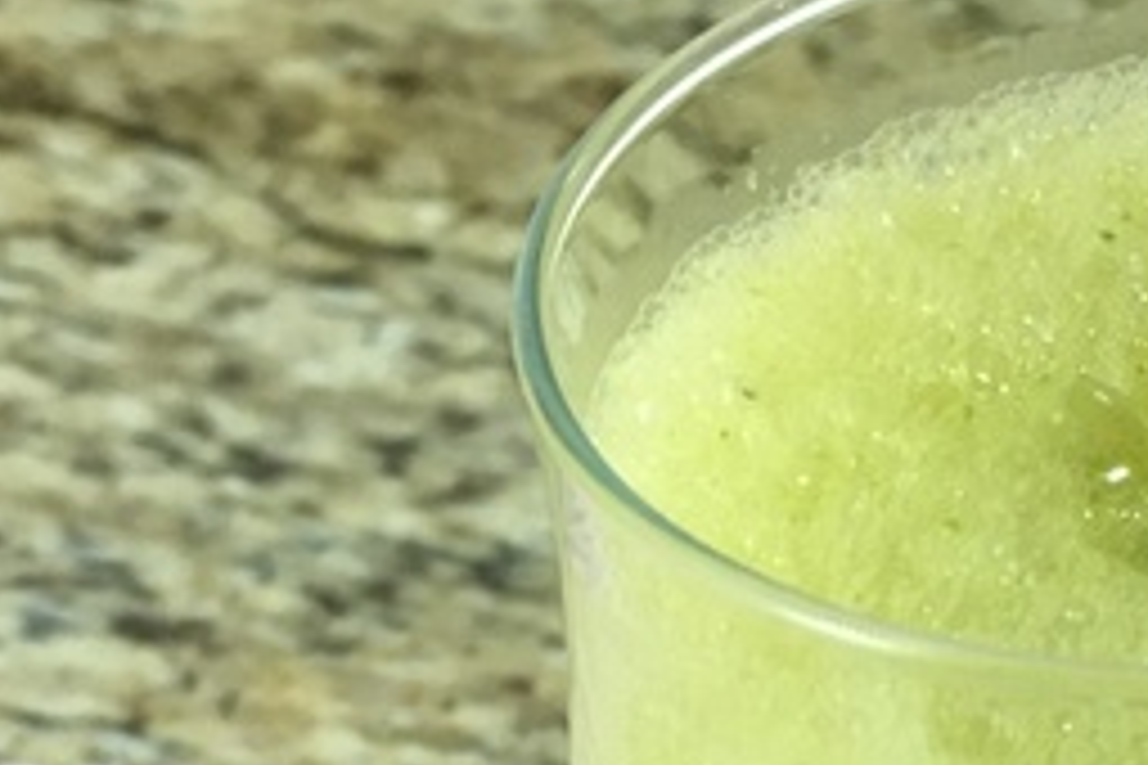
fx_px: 3794
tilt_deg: -44.0
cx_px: 1324
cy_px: 1197
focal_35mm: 119
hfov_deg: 16.6
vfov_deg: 11.0
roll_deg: +3.6
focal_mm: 4.15
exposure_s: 1/30
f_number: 2.2
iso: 125
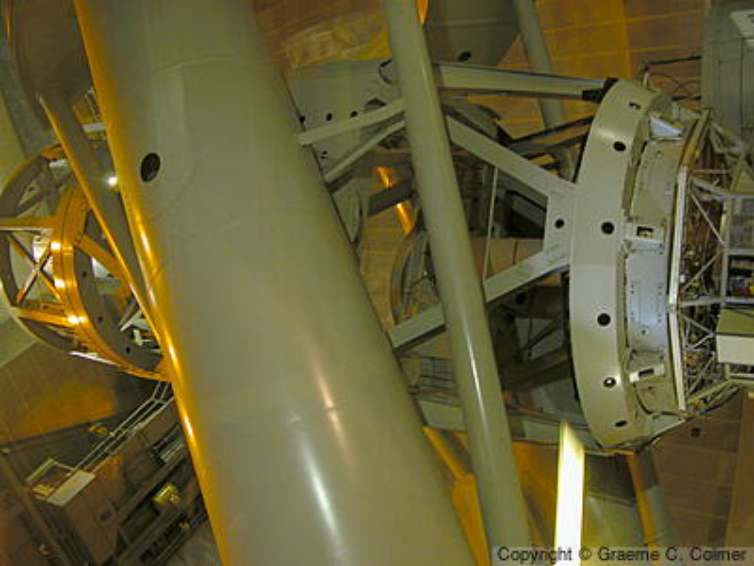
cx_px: 377
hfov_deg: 54.0
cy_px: 283
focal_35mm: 34
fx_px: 741
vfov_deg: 41.8
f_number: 2.8
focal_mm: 8.9
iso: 100
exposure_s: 1
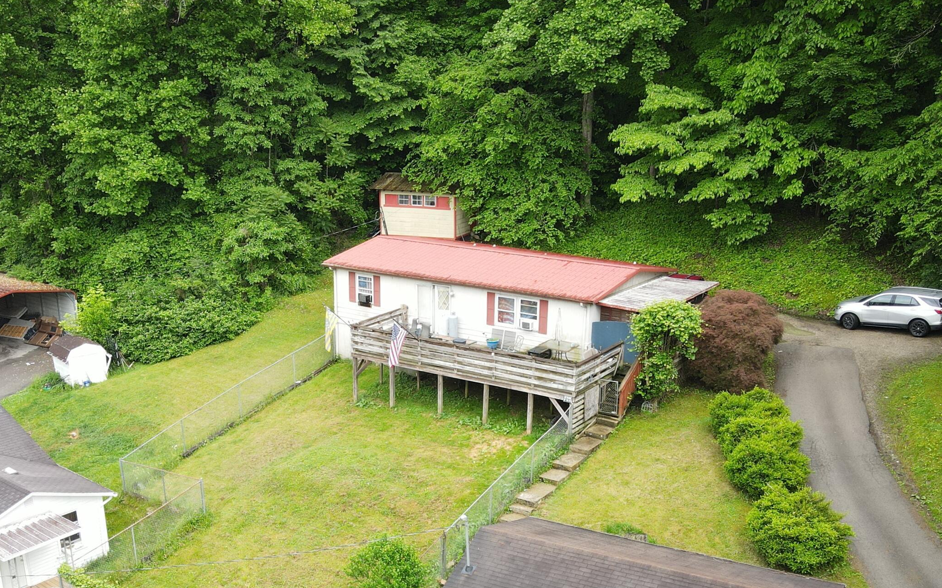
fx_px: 950
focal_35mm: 37
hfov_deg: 52.6
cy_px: 472
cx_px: 419
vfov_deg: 33.4
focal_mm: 4.5
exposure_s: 1/100
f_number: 2.8
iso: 100
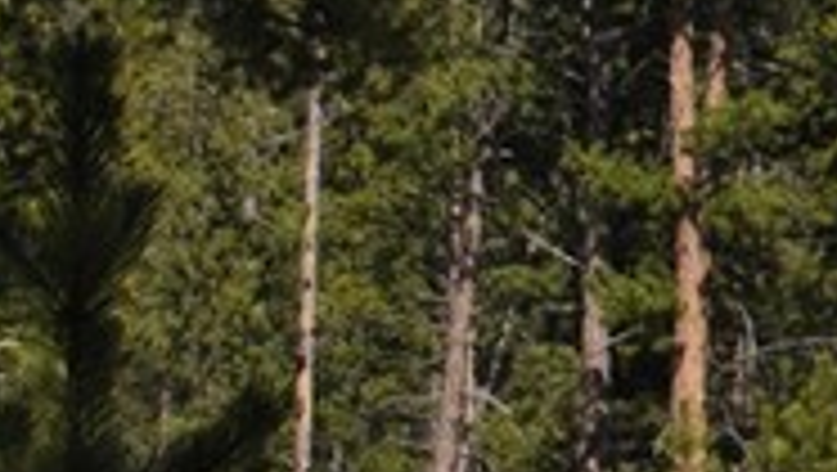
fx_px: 7109
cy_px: -1119
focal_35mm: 320
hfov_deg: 6.3
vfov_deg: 3.7
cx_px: 2392
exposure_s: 1/250
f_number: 8
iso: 100
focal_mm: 35
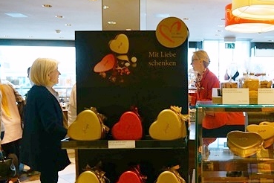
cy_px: 107
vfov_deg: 34.1
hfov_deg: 47.6
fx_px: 297
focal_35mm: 39
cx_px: 207
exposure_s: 1/80
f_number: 5
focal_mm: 18
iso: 1000
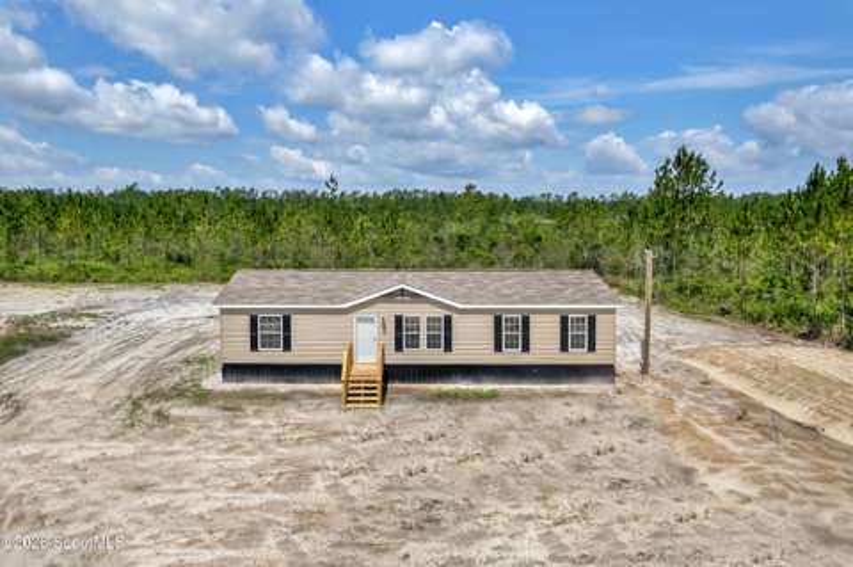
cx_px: 426
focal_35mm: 22
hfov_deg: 78.6
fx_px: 521
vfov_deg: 57.1
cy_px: 284
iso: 100
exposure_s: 1/4000
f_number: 2.8
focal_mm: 8.38
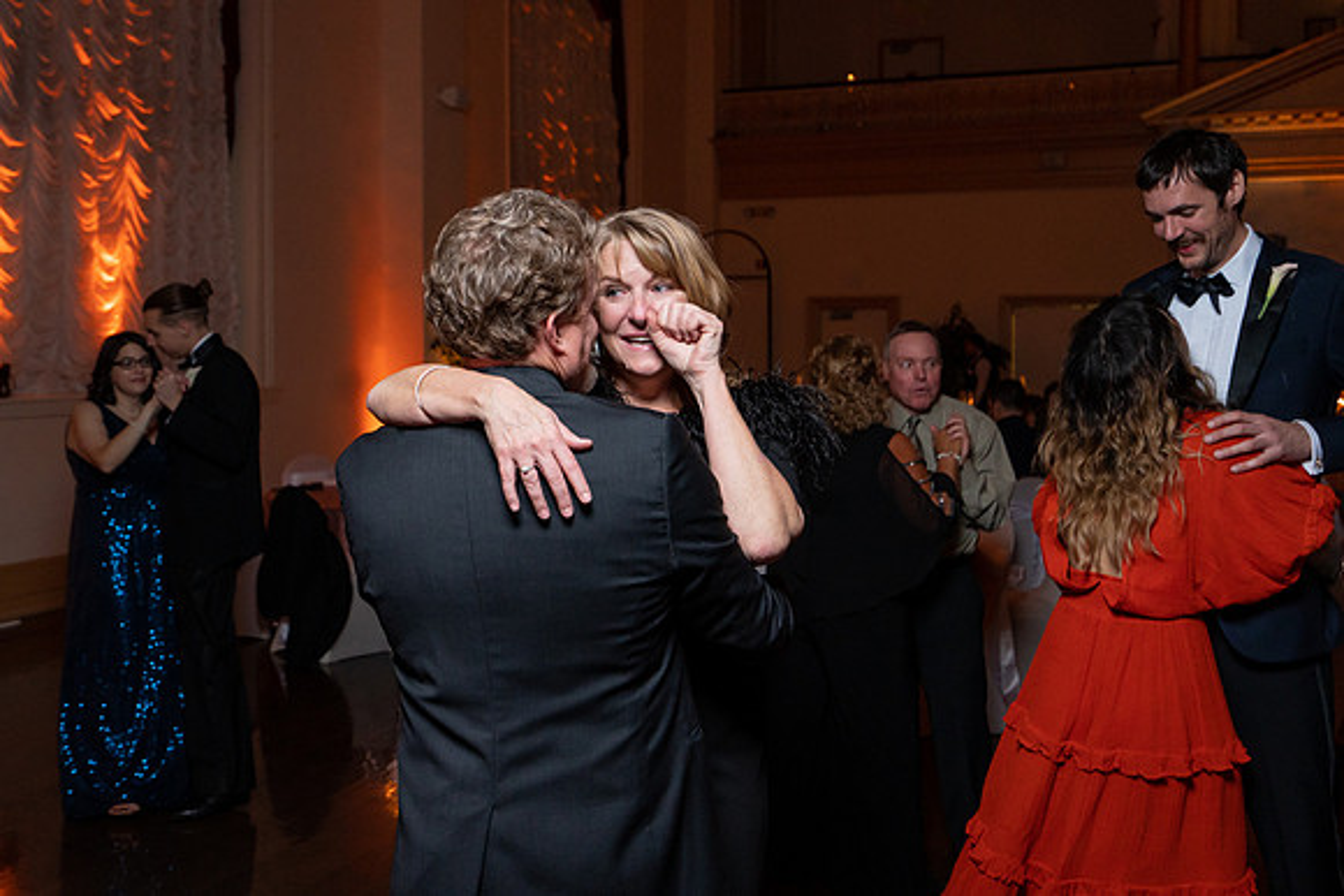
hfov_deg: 48.4
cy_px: 390
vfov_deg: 33.4
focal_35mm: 40
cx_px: 585
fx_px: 1491
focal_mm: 35
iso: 2000
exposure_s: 1/200
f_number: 4
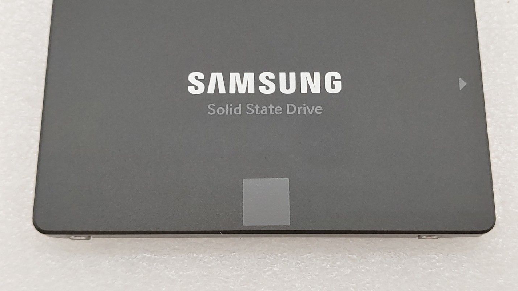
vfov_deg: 22.2
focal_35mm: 54
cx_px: 261
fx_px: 742
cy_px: 127
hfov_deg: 38.5
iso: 50
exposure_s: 1/120
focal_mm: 4.36
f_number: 1.8
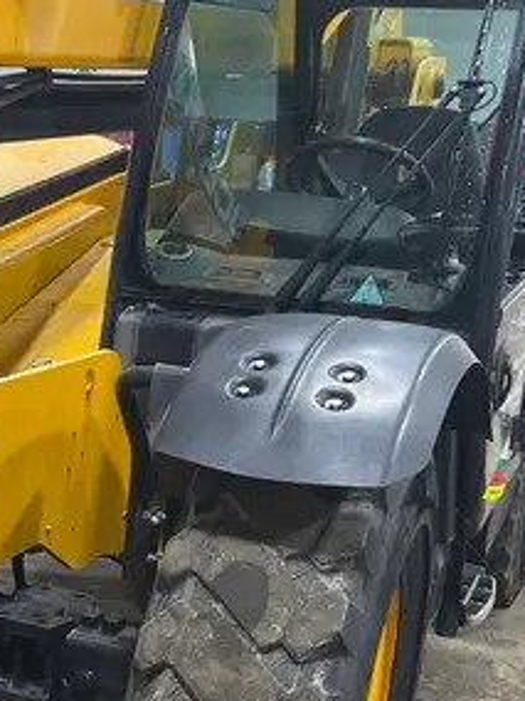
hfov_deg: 21.4
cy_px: 468
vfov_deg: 28.8
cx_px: 49
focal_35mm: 67
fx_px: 1355
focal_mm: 4.2
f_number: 1.6
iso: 200
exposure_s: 1/60
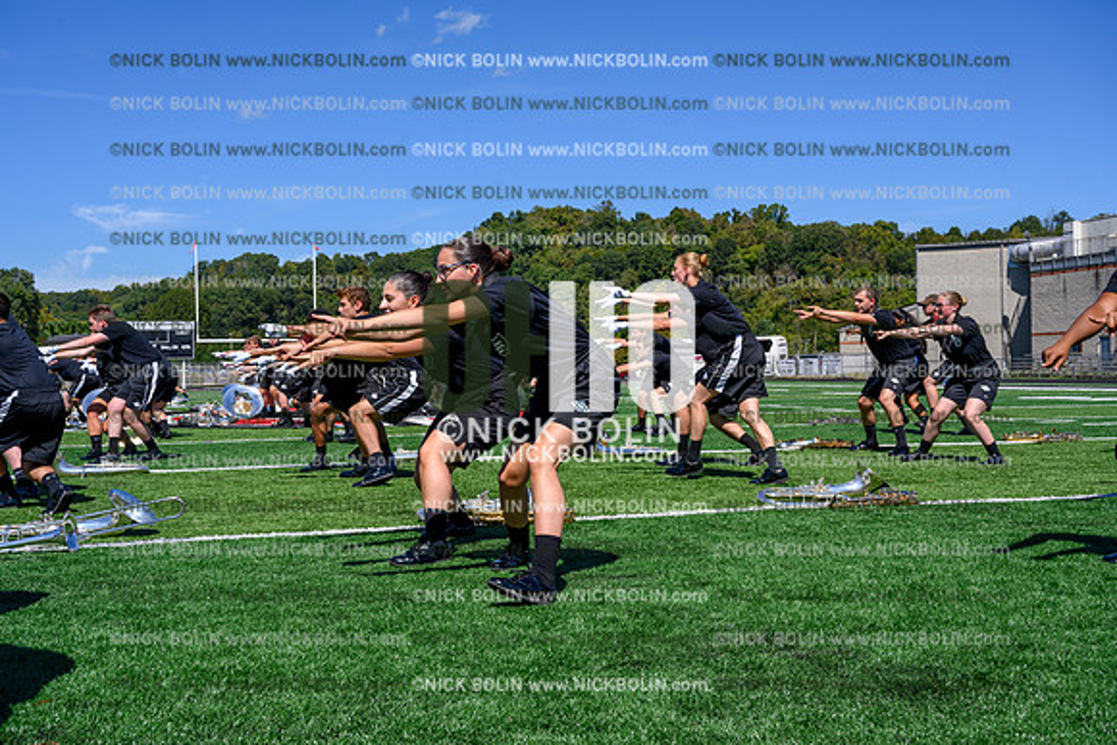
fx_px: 1179
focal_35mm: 38
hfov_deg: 50.7
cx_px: 558
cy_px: 372
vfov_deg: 35.1
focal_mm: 38
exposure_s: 1/640
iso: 160
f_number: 8
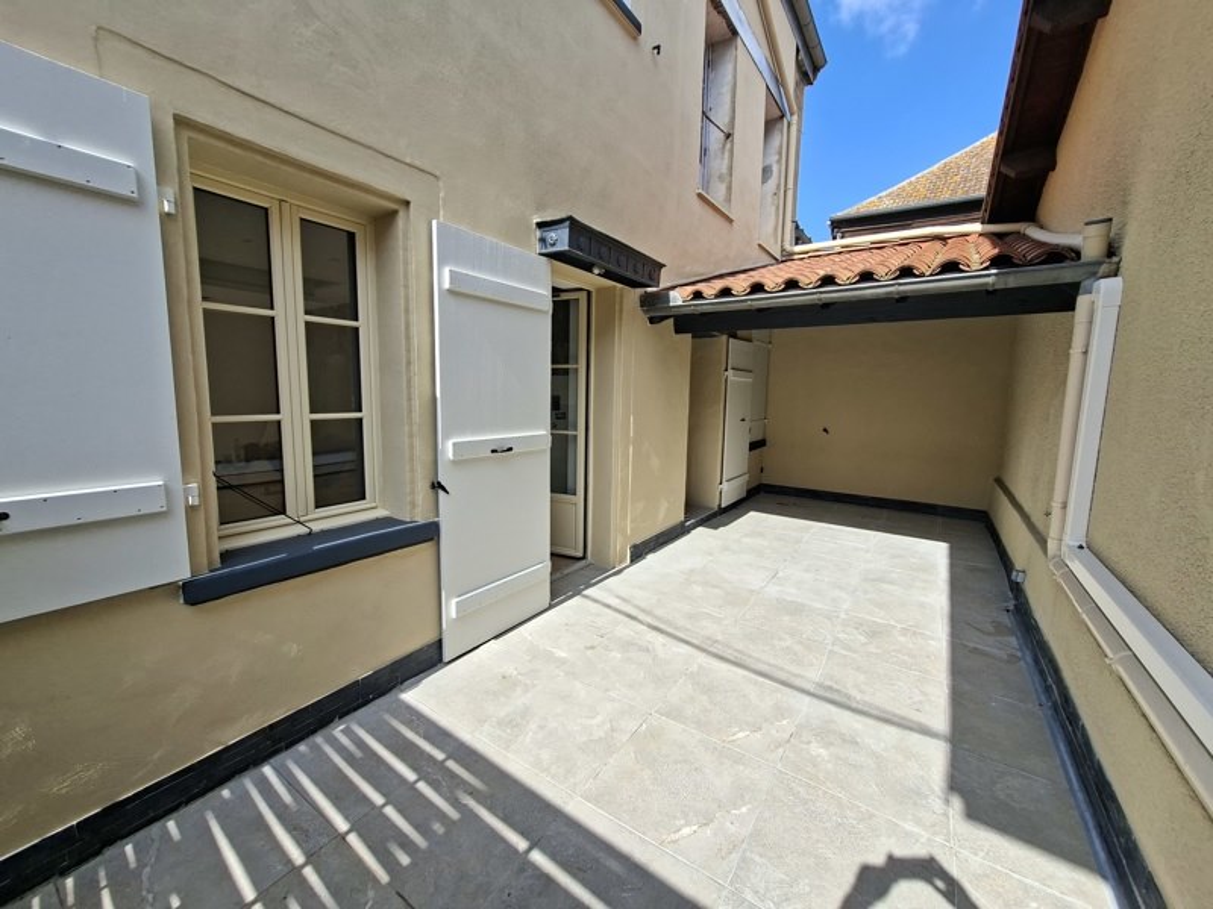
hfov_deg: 106.2
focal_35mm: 13
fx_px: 456
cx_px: 606
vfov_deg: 89.9
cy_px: 454
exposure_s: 1/662
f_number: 2.2
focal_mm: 1.74
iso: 40
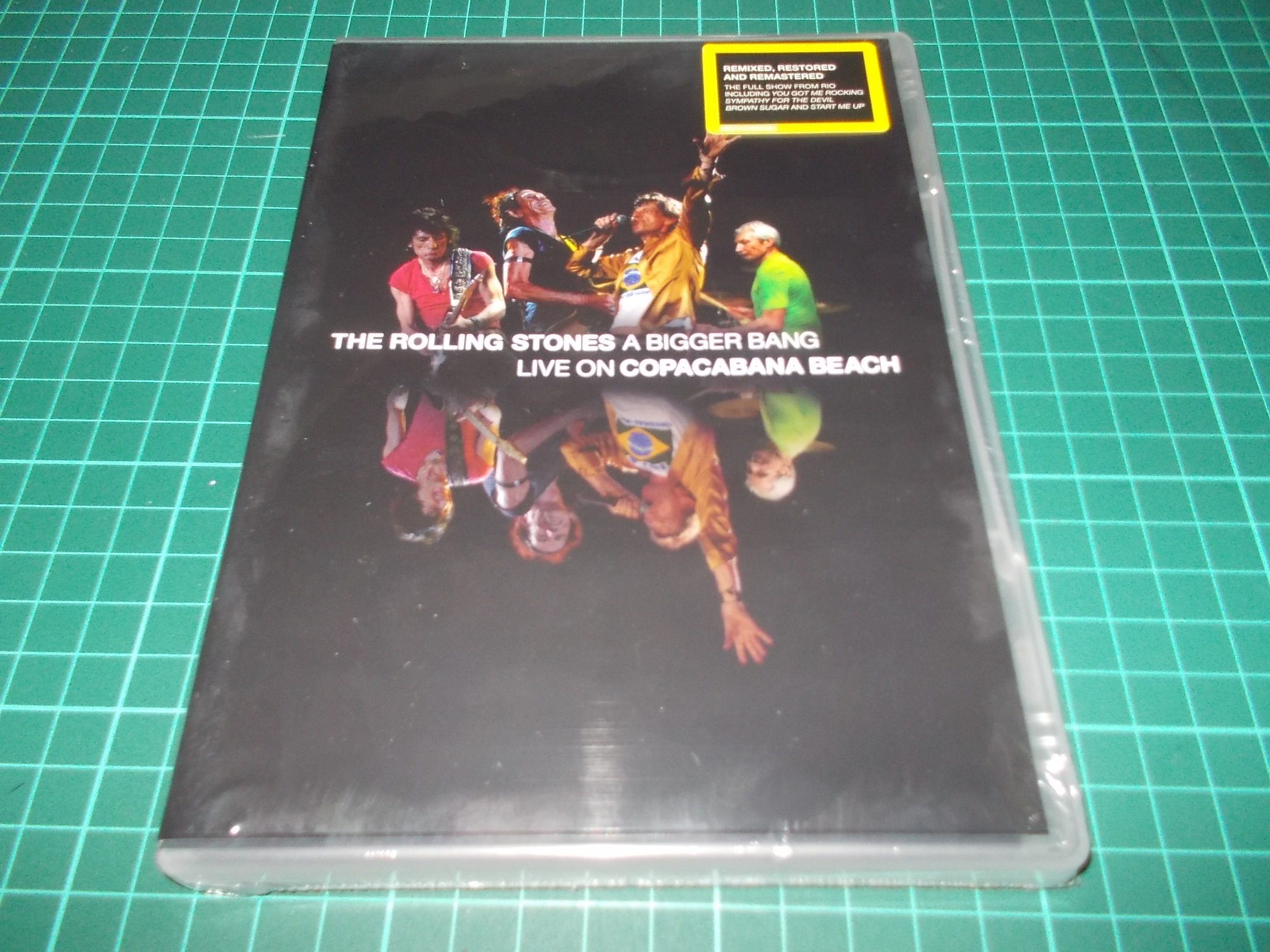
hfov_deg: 61.7
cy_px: 476
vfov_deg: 48.2
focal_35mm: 29
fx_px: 1064
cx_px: 635
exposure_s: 1/30
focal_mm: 4.1
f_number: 3.3
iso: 200
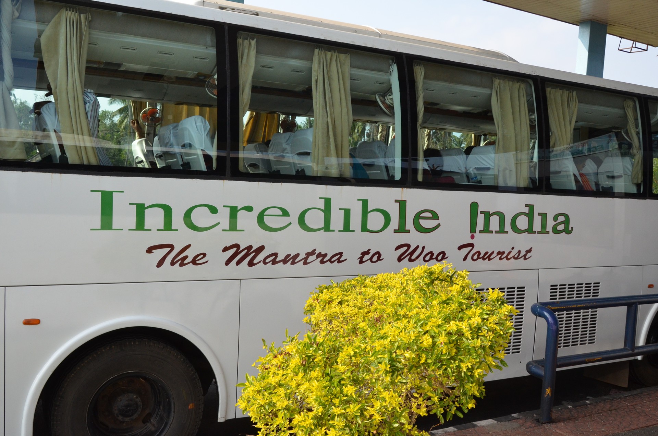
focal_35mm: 33
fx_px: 602
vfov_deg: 39.8
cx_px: 329
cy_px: 218
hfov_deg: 57.3
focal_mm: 22
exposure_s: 1/800
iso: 1000
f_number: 9
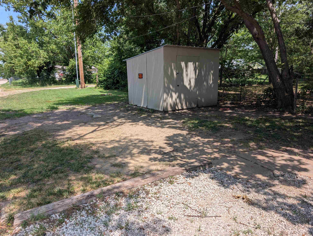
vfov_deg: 56.9
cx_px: 156
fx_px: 217
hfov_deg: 71.5
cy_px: 118
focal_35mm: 24
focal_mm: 6.9
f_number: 1.68
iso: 22
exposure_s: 1/746
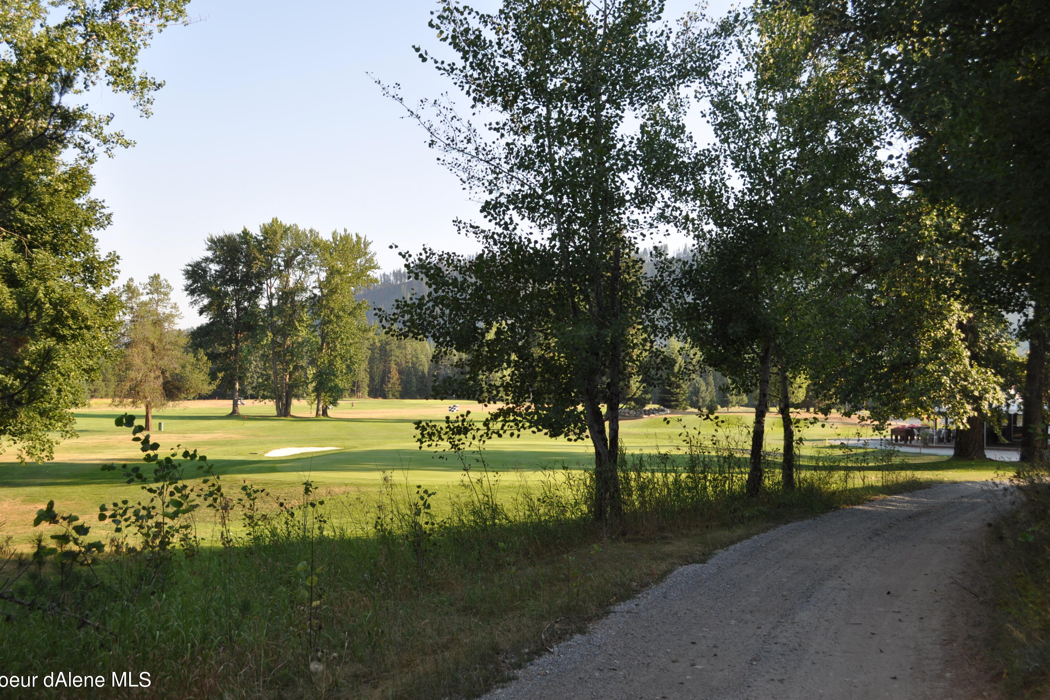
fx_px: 1079
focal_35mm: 37
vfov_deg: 35.9
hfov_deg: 51.9
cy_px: 354
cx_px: 522
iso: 200
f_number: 7.1
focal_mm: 24
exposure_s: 1/200
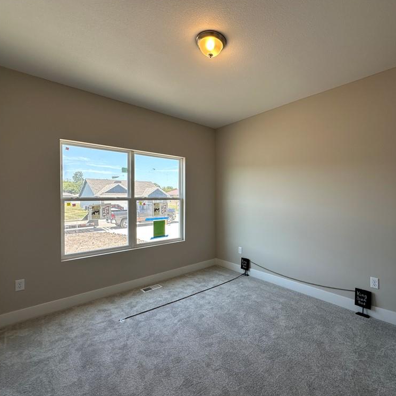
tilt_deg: -0.4
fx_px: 220
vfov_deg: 84.0
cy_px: 199
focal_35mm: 17
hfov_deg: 83.6
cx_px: 222
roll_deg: -0.4
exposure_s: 1/158
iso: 40
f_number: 2.2
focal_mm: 2.22
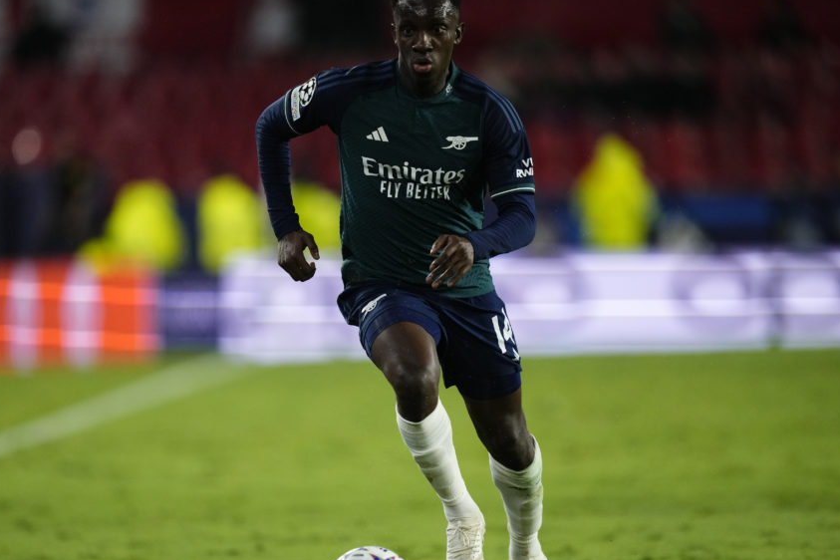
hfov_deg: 4.2
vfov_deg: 2.8
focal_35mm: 486
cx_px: 423
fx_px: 11339
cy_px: 298
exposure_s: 1/1600
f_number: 2.8
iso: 2500
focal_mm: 400
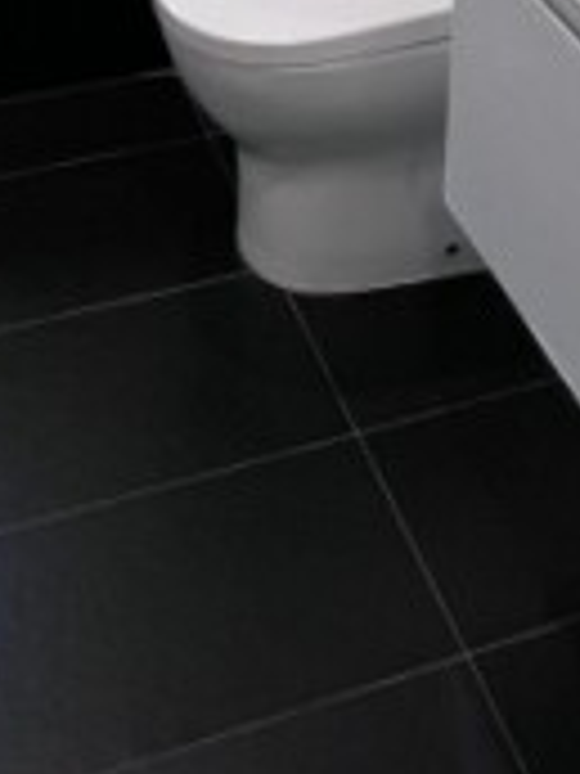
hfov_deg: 21.6
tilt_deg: -9.8
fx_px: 1519
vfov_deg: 20.1
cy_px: -644
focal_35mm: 68
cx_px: 232
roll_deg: -1.6
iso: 160
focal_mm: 1.57
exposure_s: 1/100
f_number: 1.8
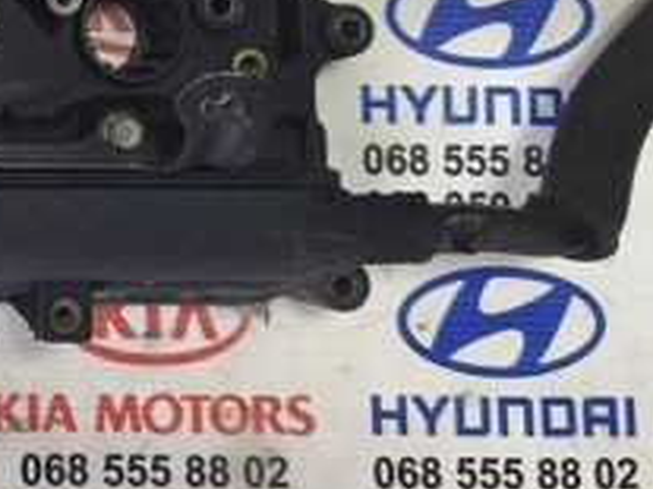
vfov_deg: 20.0
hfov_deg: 23.4
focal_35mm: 71
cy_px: -22
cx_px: -249
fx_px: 1339
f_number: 1.7
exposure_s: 1/90
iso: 400
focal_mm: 5.35
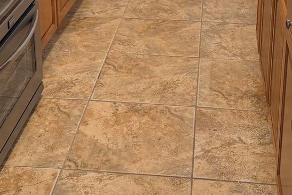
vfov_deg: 17.8
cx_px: 147
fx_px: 592
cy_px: -41
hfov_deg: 27.7
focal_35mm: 73
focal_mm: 6.76
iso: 250
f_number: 1.78
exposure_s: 1/120
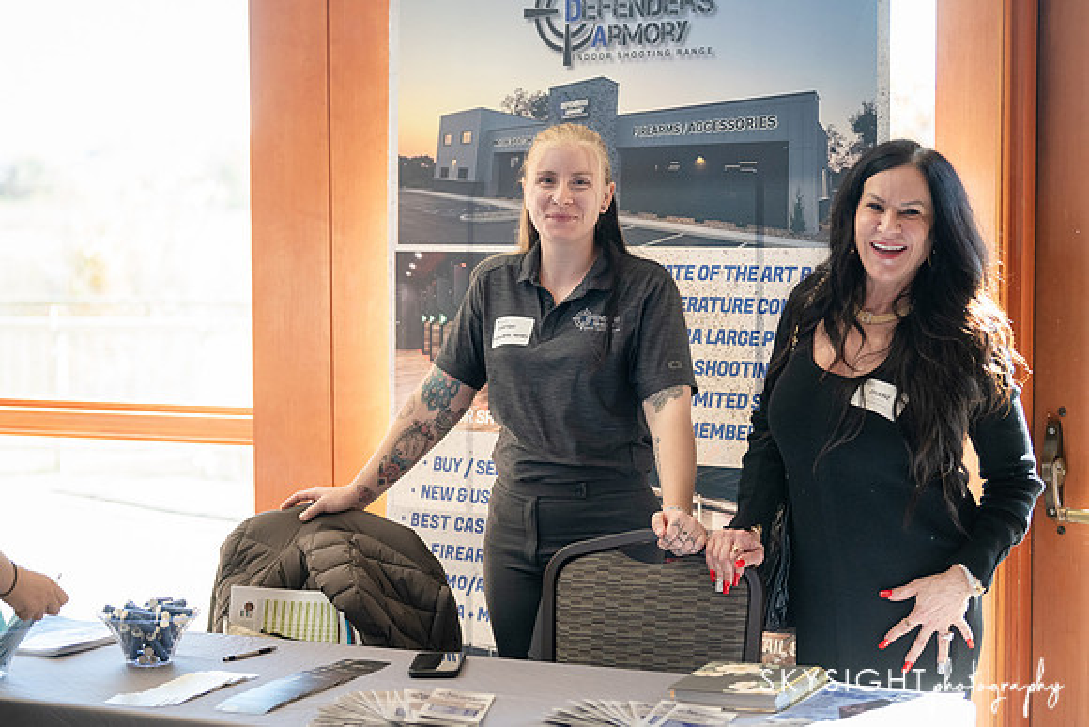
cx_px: 544
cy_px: 364
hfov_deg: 28.2
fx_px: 2166
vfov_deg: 19.0
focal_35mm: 72
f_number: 2.8
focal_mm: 70
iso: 3200
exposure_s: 1/1250
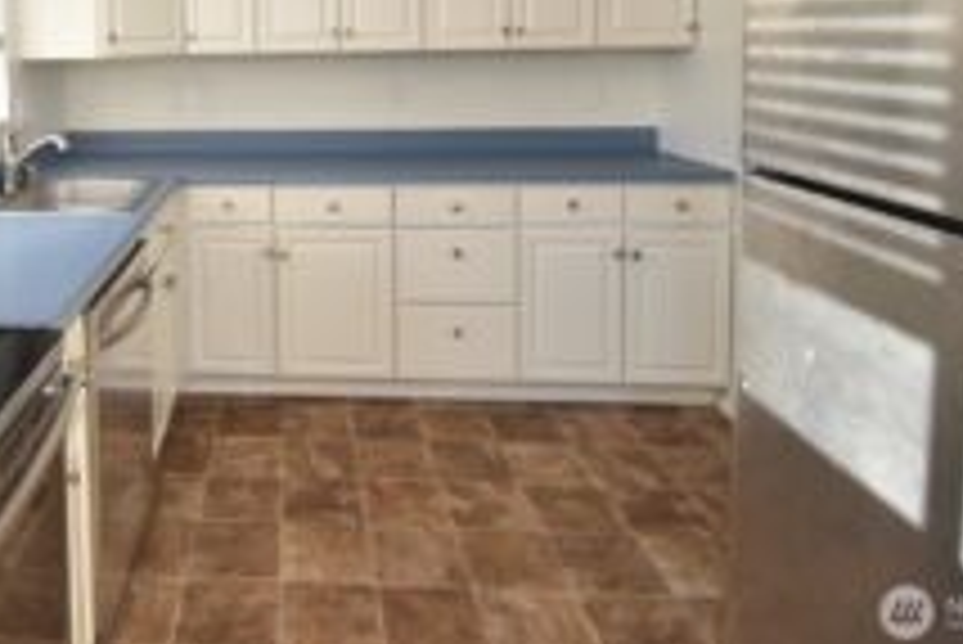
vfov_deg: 42.2
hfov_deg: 61.7
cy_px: 52
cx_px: 238
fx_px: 749
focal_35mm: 28
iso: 800
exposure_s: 1/160
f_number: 4.5
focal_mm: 10
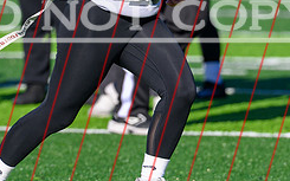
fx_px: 6795
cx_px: 139
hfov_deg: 2.4
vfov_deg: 1.5
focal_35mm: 860
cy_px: 130
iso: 110
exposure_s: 1/1600
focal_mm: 200
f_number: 3.2
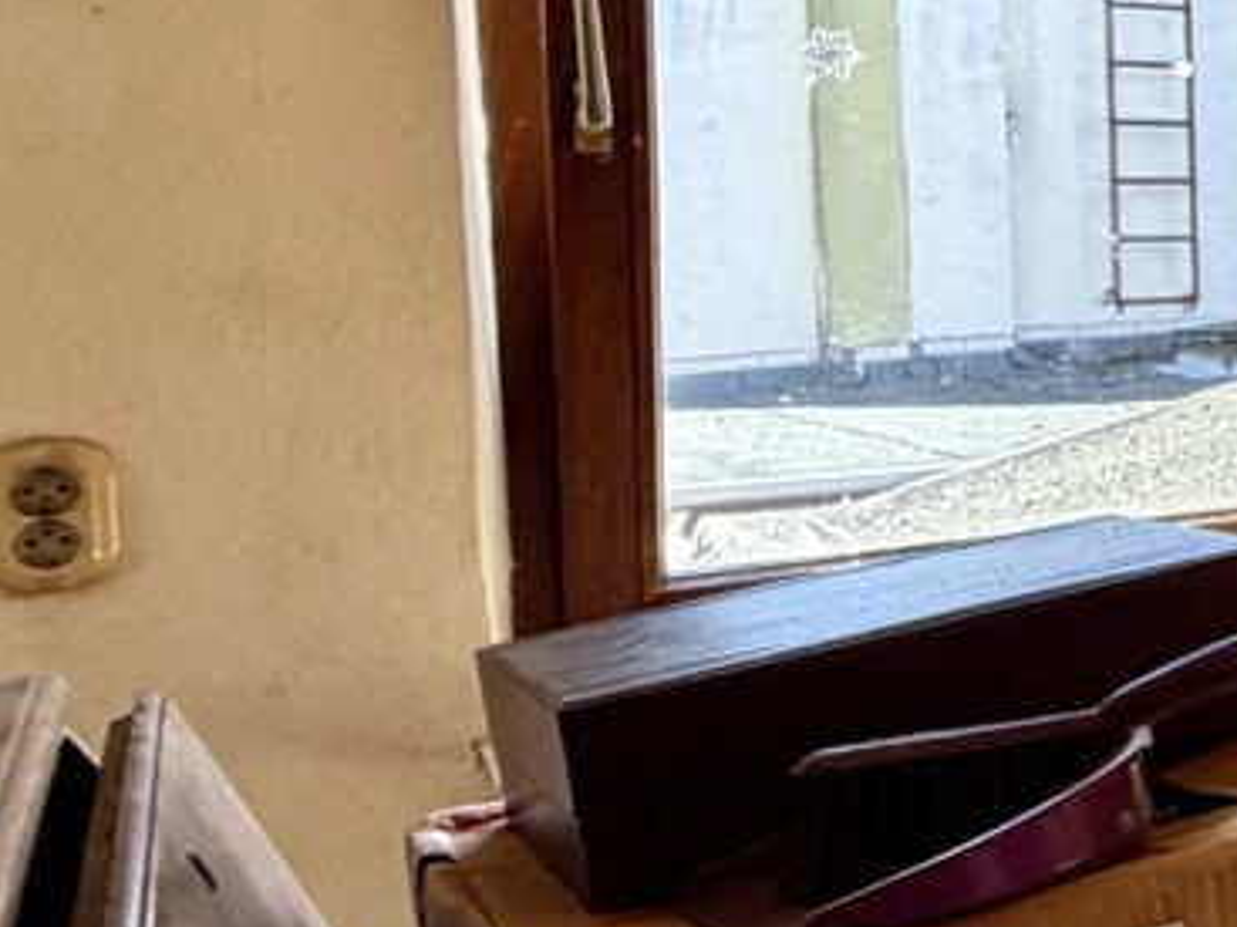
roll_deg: +1.8
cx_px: 2100
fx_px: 1965
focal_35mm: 55
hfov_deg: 23.2
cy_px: 280
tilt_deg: -2.8
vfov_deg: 26.3
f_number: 2.2
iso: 50
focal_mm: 2.22
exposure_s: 1/121
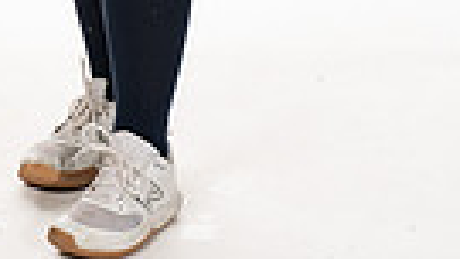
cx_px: 55
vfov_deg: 5.3
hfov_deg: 9.8
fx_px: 2684
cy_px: -406
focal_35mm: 220
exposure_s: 1/250
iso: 400
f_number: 6.3
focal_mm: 63
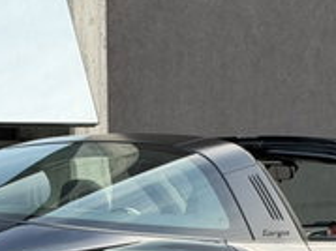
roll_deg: +1.8
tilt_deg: -6.5
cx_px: 158
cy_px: 395
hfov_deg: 9.6
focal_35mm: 206
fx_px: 1998
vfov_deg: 7.1
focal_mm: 6.76
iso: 80
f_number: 1.78
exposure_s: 1/237
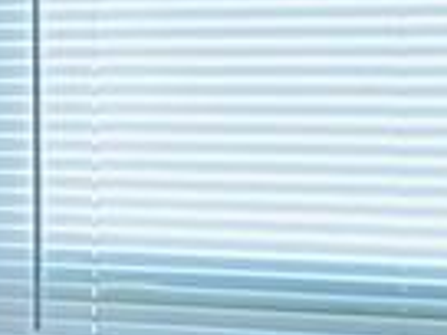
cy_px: 13
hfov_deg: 8.6
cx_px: -986
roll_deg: -0.3
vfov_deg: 8.2
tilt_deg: +1.0
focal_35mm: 181
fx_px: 2337
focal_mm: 6.86
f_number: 1.78
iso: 160
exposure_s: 1/60
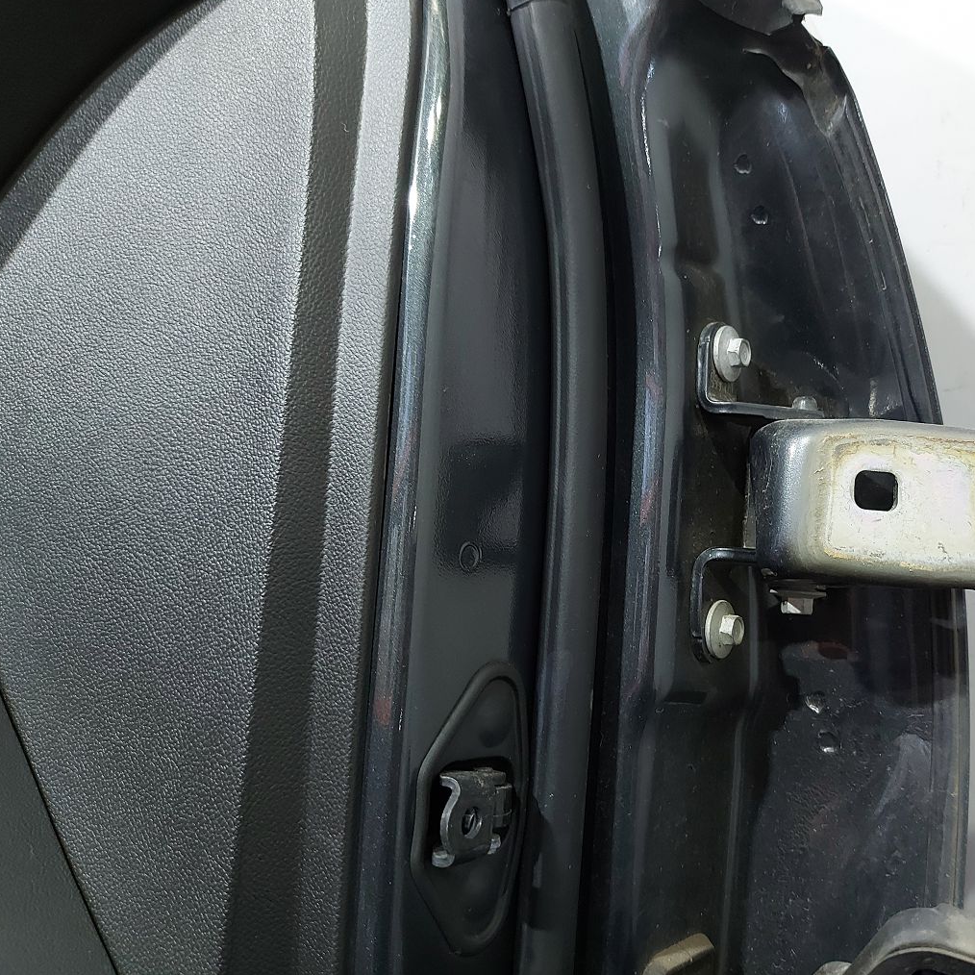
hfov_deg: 54.6
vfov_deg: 55.6
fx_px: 924
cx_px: 645
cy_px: 477
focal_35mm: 29
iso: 200
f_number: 1.8
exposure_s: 1/33
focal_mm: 5.23
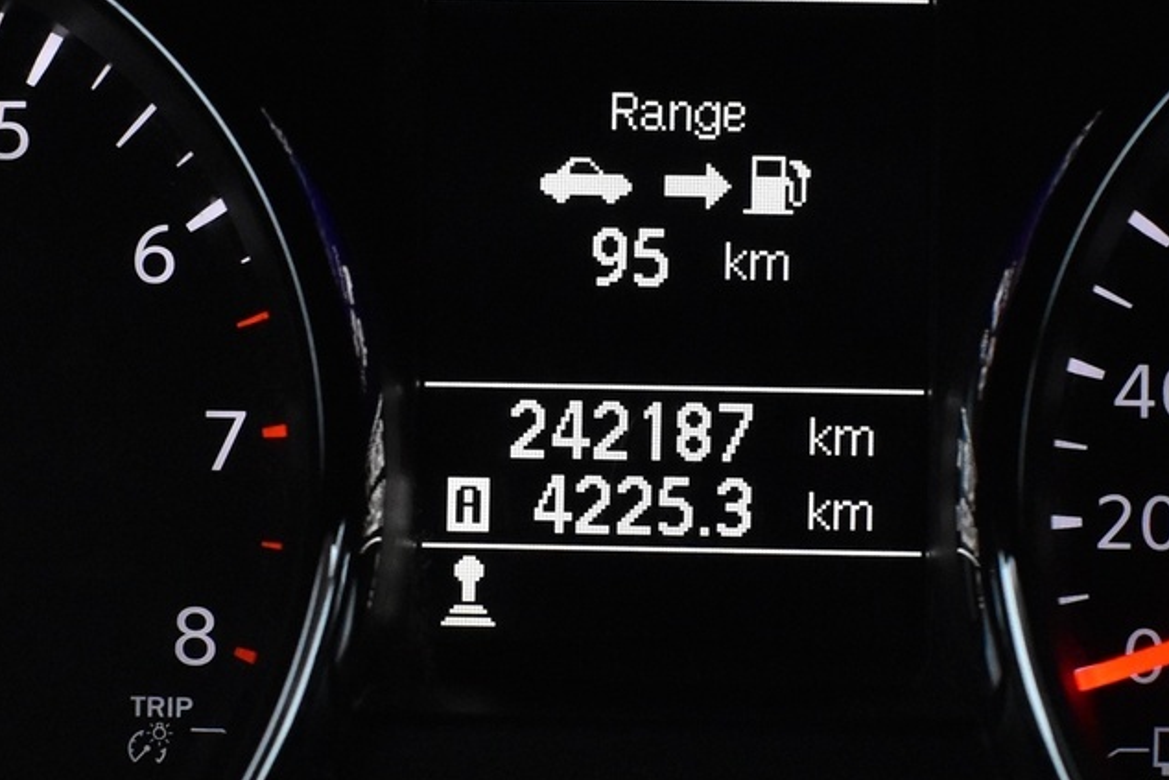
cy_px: 492
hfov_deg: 29.2
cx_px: 596
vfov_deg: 19.7
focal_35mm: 69
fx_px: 2241
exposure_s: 1/100
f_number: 5
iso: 3200
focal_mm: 18
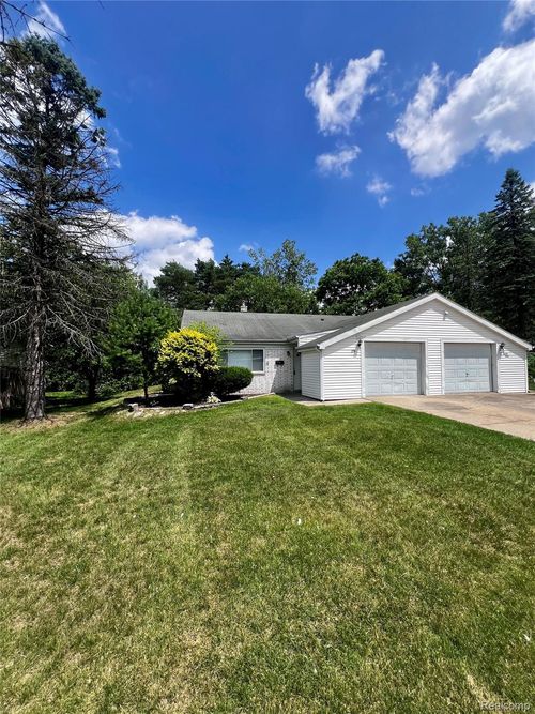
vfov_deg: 106.2
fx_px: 268
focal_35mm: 13
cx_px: 268
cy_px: 357
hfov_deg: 89.9
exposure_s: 1/1672
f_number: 1.8
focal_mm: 1.57
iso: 32
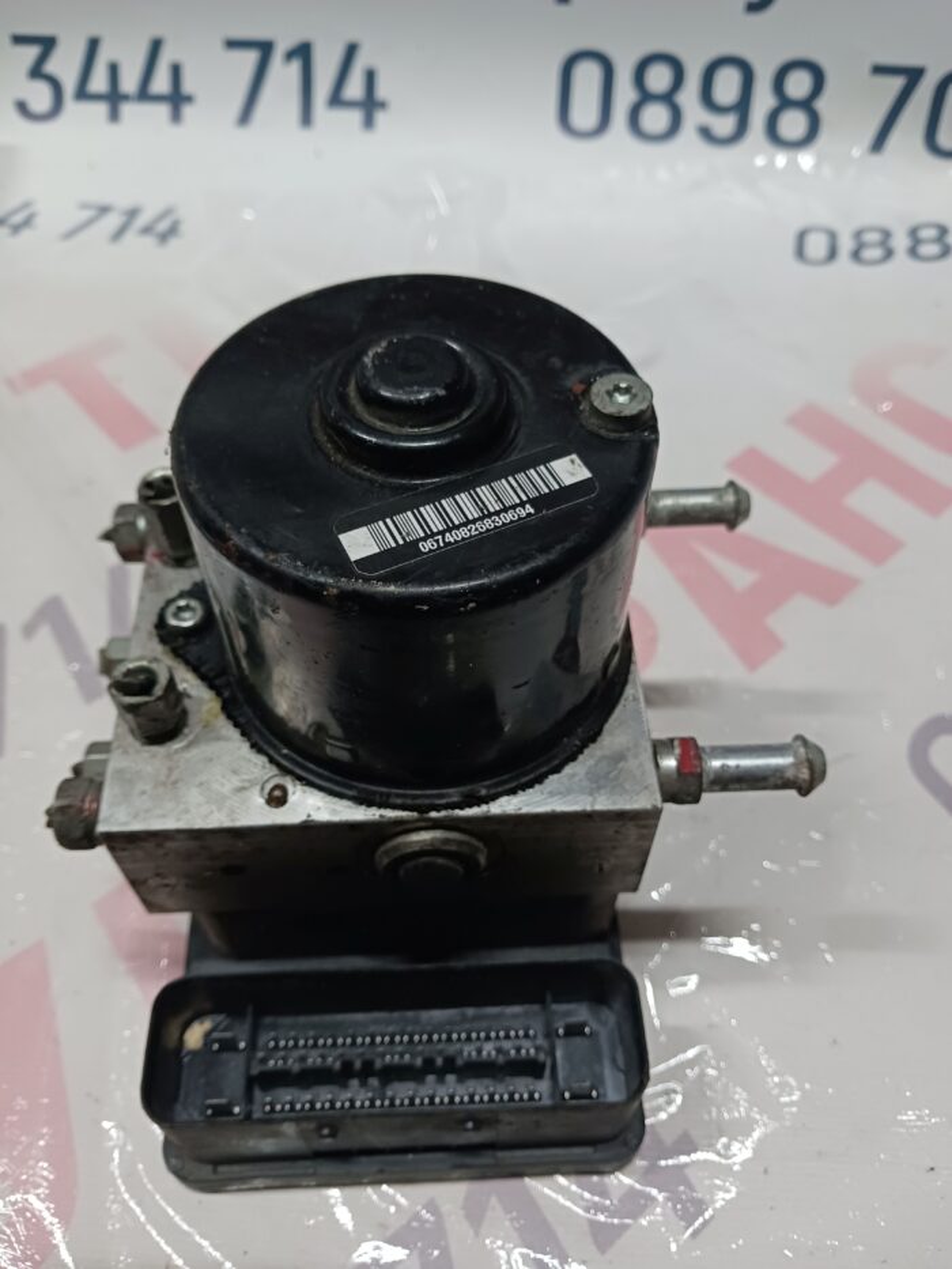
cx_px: 476
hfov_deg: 51.4
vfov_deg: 65.3
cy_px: 634
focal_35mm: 27
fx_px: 990
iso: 320
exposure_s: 1/25
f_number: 1.8
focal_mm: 4
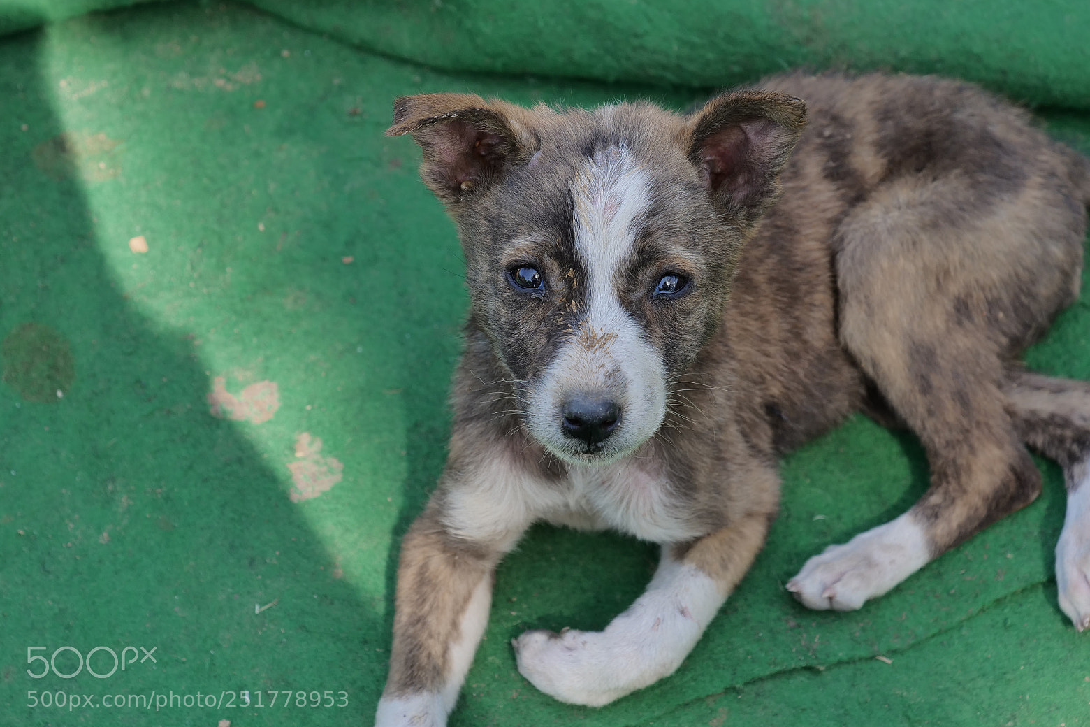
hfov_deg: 16.0
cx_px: 542
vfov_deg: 10.7
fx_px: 3875
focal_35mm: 128
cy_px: 335
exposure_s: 1/320
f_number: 5
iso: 200
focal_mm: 60
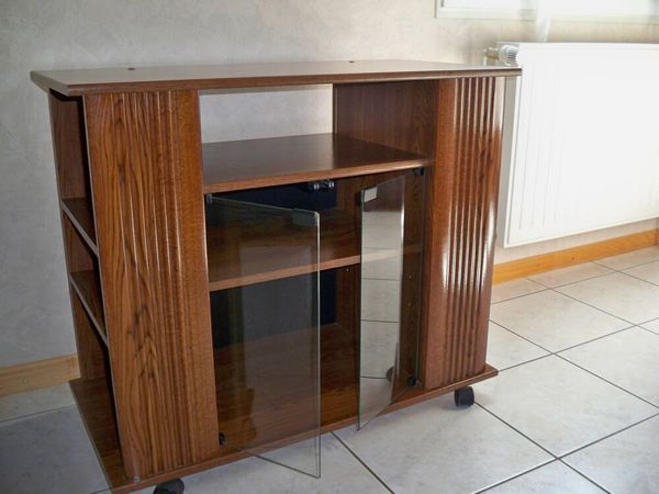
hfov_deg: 52.6
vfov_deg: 40.7
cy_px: 247
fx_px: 666
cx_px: 330
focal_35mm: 35
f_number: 3.1
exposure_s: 1/60
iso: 200
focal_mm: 6.3
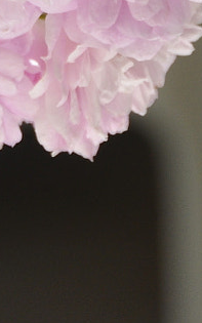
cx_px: -171
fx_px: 11604
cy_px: -137
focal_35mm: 1318
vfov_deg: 1.6
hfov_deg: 1.0
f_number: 10
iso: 200
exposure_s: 1/250
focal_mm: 170
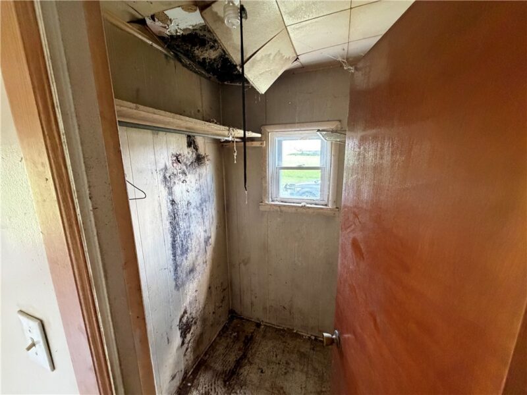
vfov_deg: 85.7
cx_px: 264
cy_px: 198
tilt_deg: -13.0
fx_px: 213
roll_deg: +0.9
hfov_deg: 102.1
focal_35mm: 14
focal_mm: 2.22
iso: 640
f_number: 2.2
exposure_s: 1/60
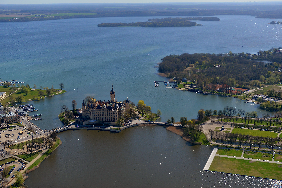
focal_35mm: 50
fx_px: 392
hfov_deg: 39.6
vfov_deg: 27.0
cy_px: 94
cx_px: 141
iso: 200
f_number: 4.5
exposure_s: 1/1600
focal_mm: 50
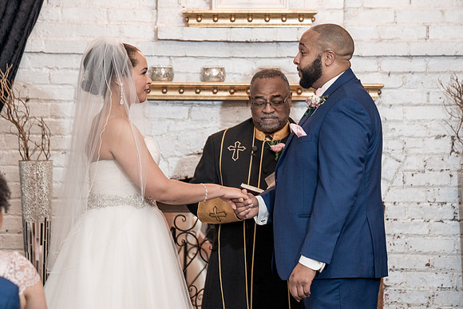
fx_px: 2393
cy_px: 131
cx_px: 198
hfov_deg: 11.1
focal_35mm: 186
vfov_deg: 7.4
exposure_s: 1/100
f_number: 4
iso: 2000
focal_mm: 159
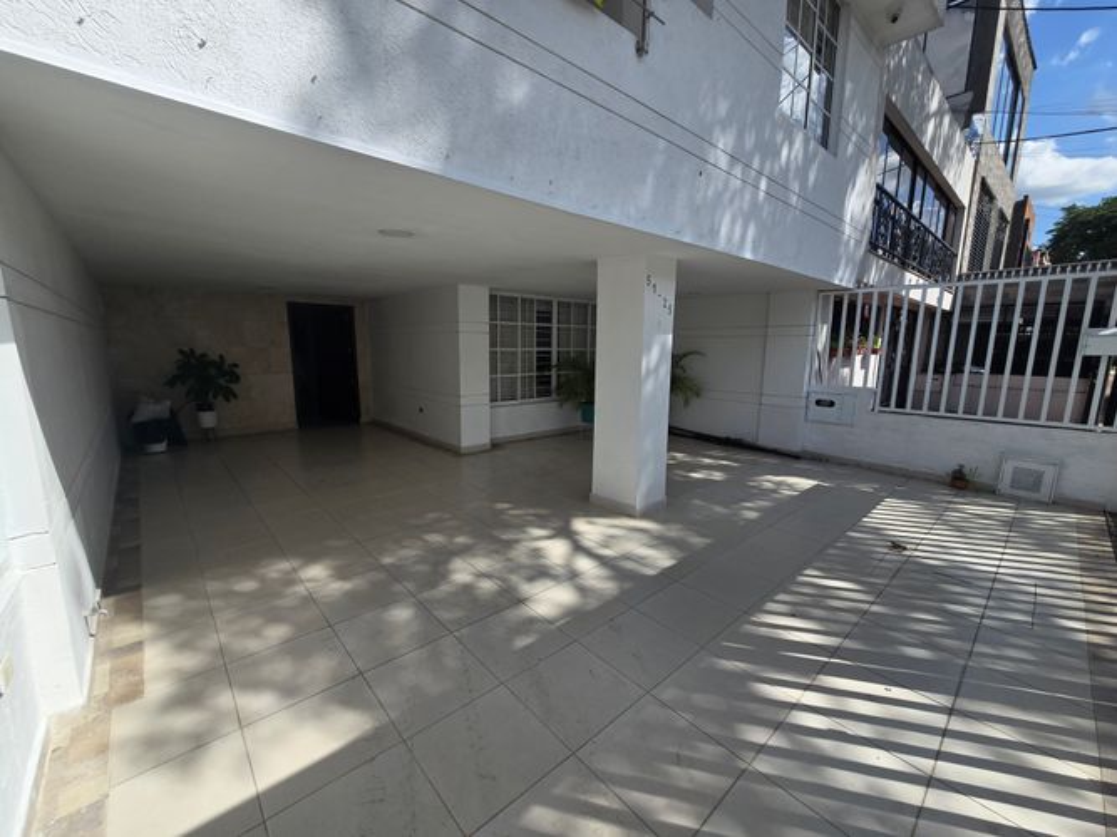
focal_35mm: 13
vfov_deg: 89.9
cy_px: 418
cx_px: 558
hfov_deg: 106.2
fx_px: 419
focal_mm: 2.2
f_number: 2.2
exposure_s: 1/2497
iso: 50
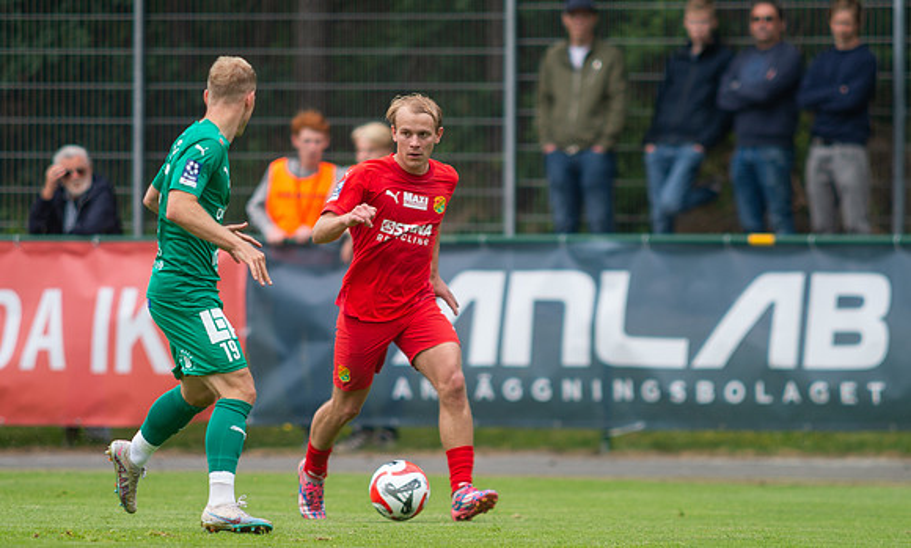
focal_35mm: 596
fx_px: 14653
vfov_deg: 2.1
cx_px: 443
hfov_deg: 3.6
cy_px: 270
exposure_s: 1/1600
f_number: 4
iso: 400
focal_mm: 420
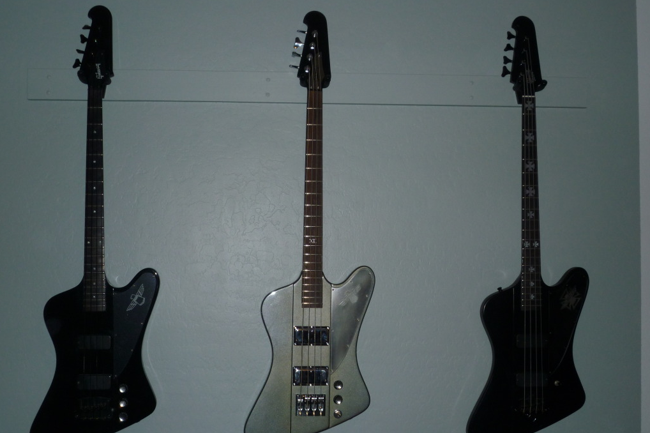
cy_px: 231
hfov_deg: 43.6
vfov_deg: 29.8
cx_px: 324
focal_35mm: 45
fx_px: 812
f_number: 4.5
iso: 160
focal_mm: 7.5
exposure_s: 1/125
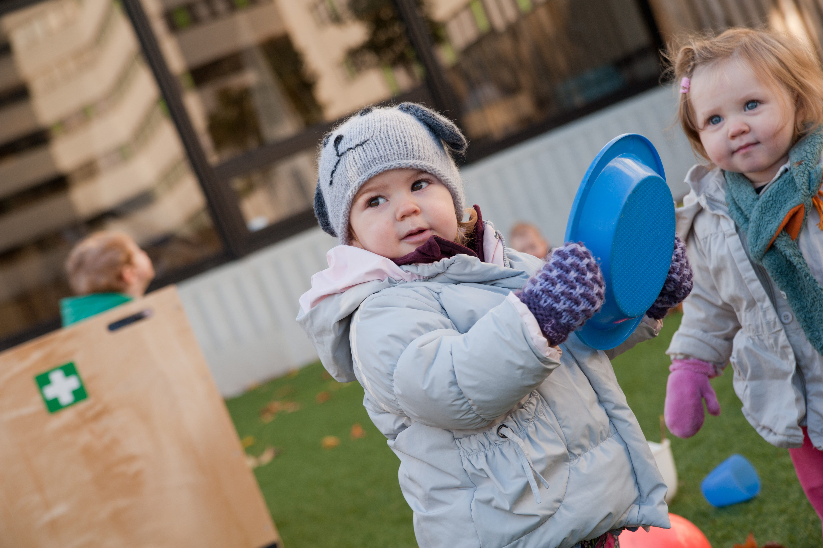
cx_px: 412
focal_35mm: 75
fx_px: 1713
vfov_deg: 18.2
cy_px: 274
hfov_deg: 27.0
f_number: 4.5
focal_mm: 75
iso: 200
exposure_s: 1/320
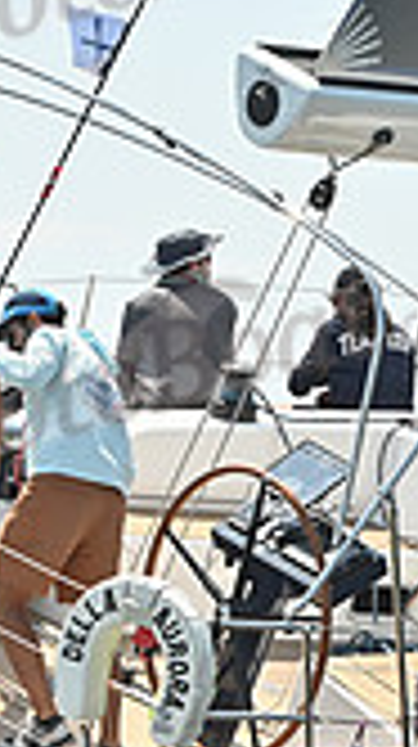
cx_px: 733
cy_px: 542
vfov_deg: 8.4
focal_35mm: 257
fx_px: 5080
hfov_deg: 4.7
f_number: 6.3
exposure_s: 1/1250
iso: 320
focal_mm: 70
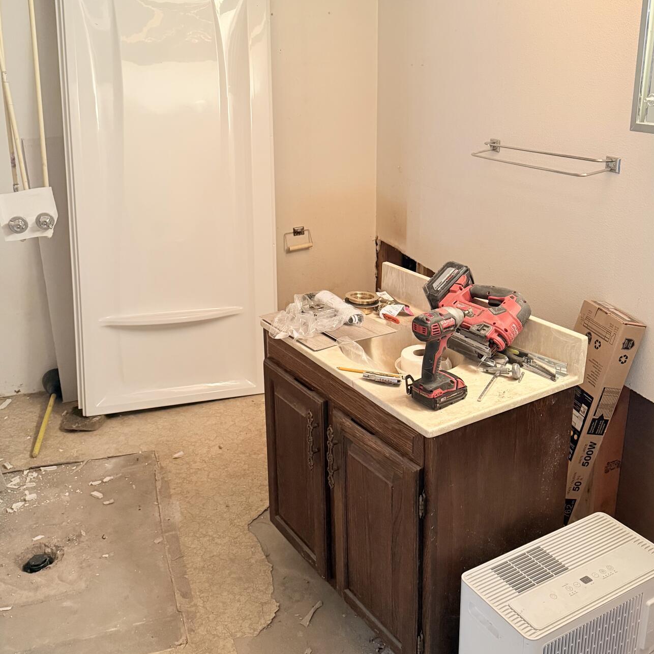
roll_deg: +1.2
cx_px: 300
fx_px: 705
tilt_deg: -16.0
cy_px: 263
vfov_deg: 49.5
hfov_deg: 49.7
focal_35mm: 33
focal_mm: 6.76
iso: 500
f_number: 1.78
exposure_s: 1/60
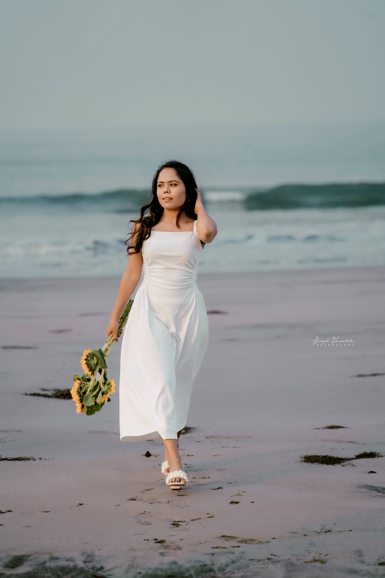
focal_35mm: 115
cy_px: 289
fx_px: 1844
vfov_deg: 17.8
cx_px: 192
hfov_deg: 11.9
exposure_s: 1/800
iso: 400
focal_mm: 115
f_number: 2.8
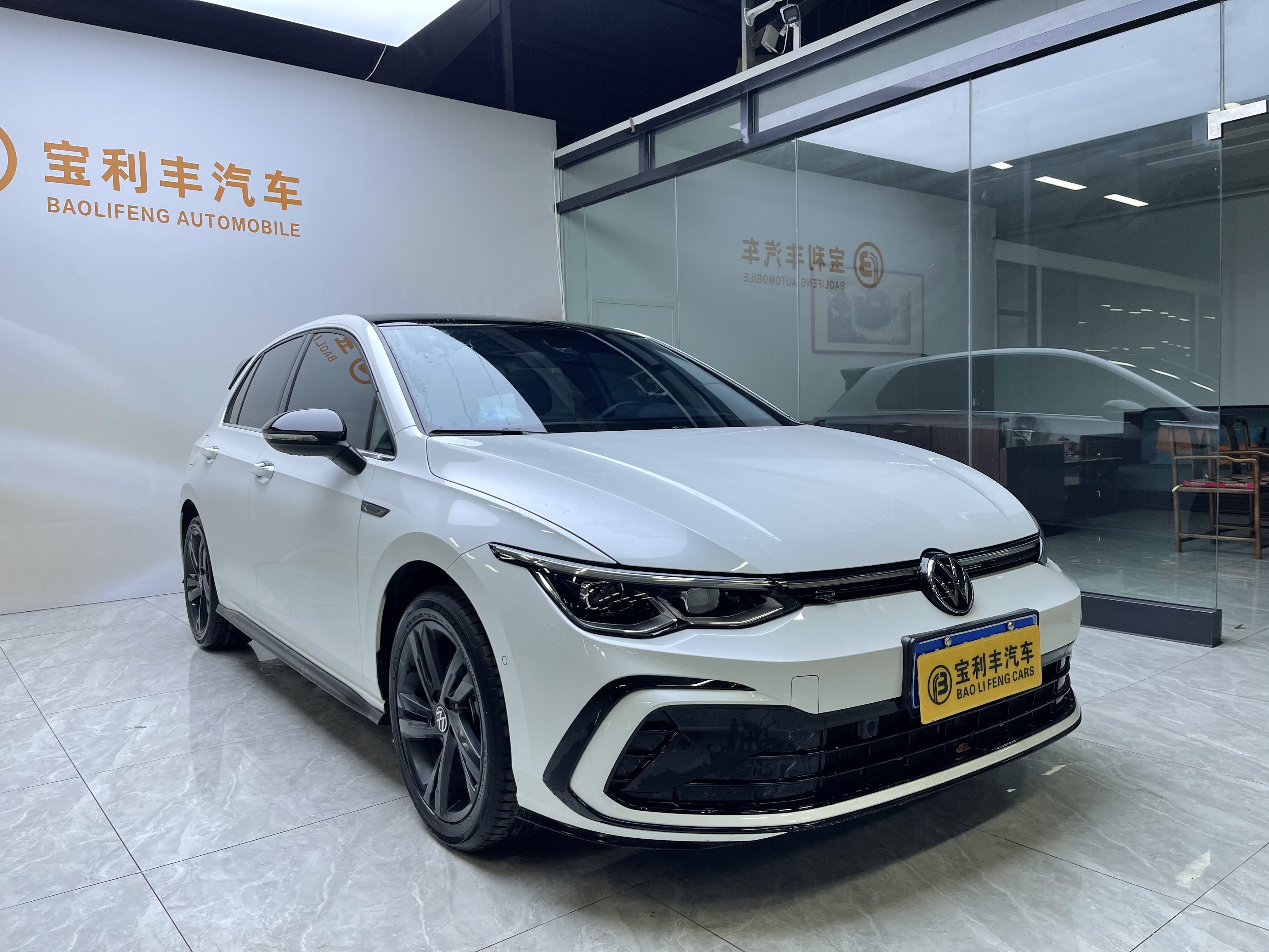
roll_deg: +1.6
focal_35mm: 26
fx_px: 953
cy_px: 476
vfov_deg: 53.1
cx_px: 634
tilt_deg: -4.5
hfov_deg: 67.3
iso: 32
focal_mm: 5.1
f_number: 1.6
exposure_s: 1/138
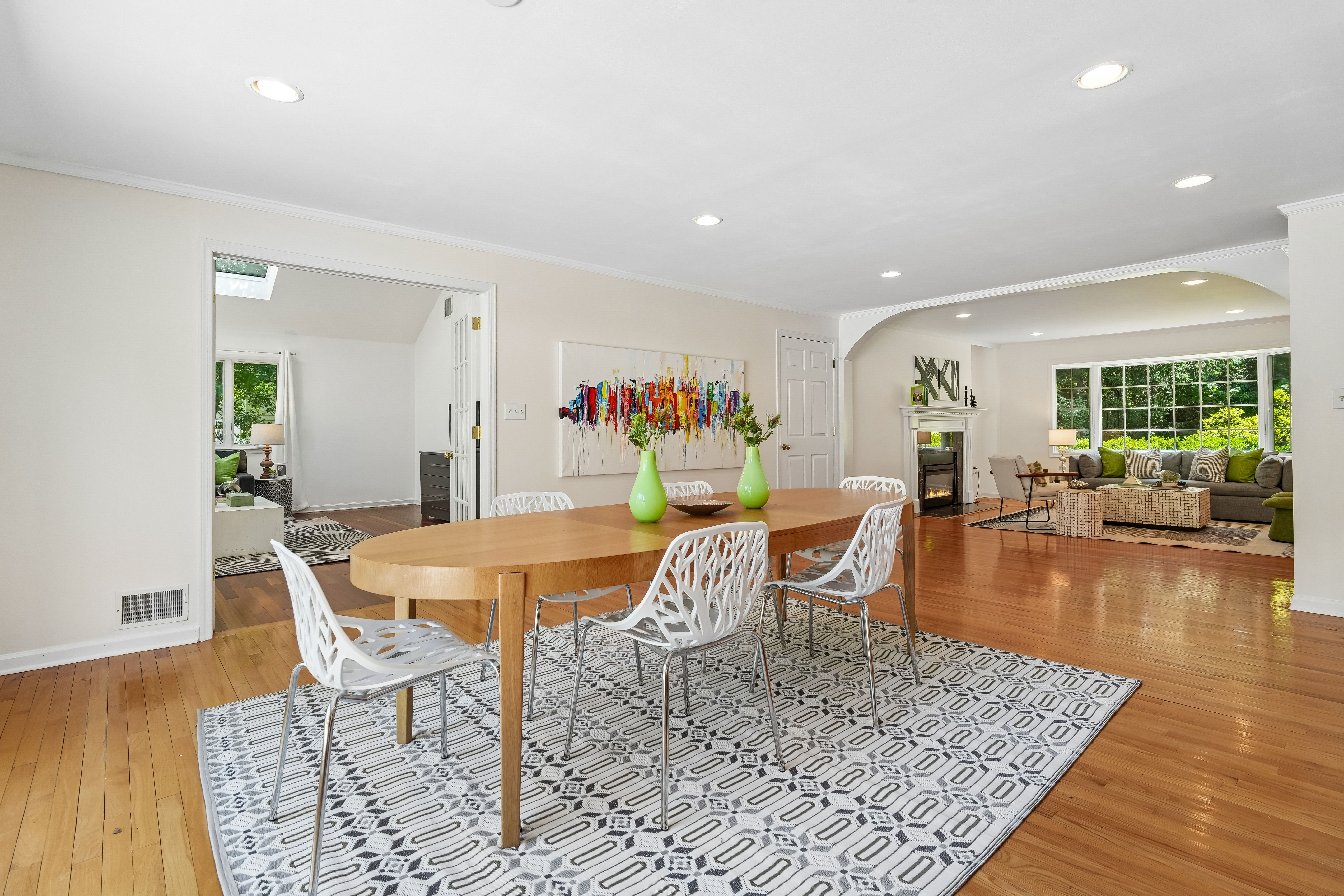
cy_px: 448
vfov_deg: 73.7
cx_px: 672
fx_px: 597
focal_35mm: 16
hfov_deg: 96.7
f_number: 8
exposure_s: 1/25
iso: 400
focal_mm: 16
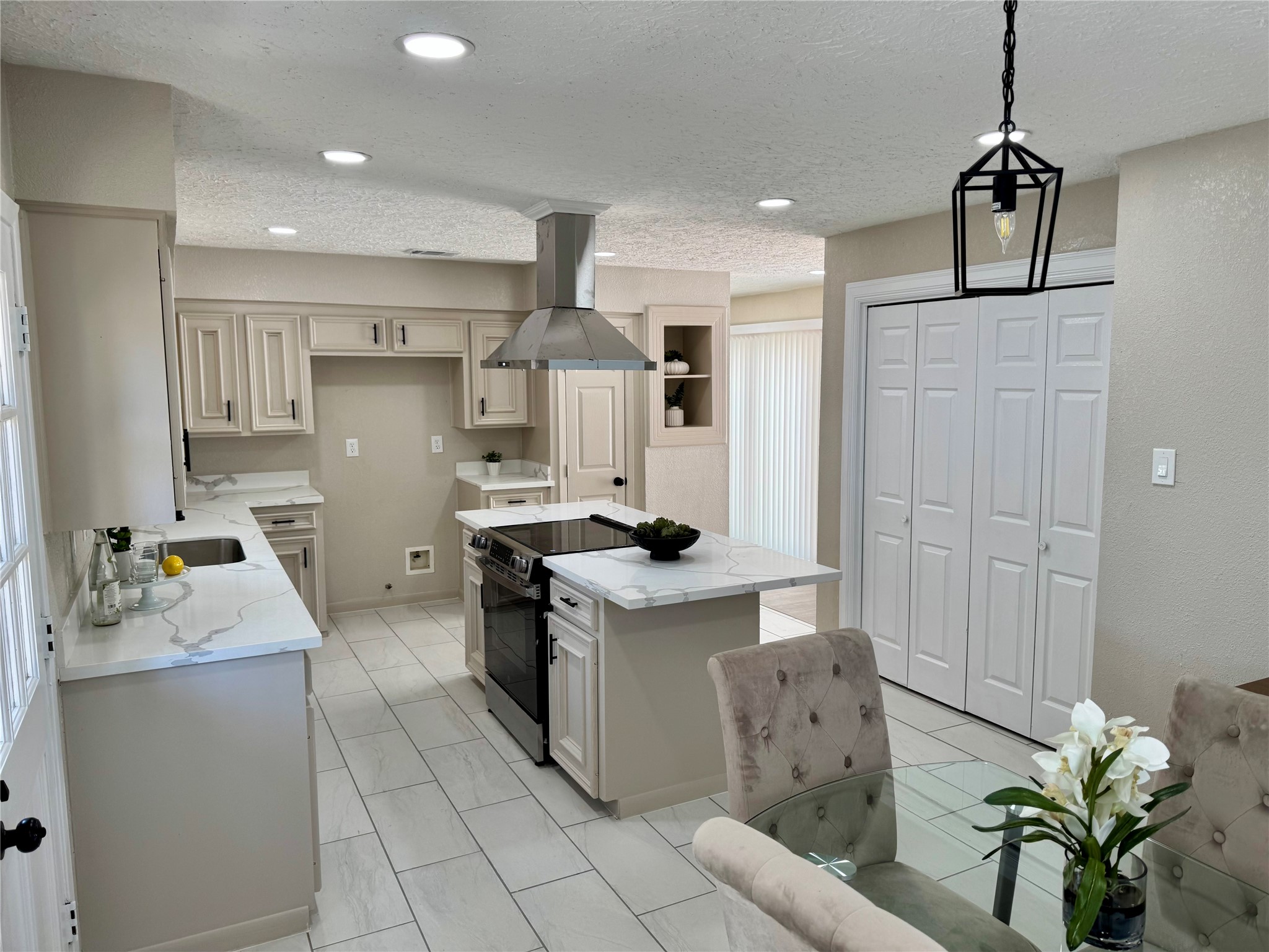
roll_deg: +0.1
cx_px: 634
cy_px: 476
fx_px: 880
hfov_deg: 71.6
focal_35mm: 24
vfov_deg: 56.8
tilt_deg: -7.3
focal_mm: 6.76
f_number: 1.78
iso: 64
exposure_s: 1/120
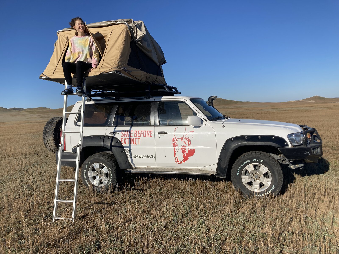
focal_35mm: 28
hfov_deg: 63.4
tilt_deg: -4.4
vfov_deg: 49.7
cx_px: 170
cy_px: 127
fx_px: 274
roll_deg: +2.7
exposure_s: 1/3436
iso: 20
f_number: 1.8
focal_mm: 3.99
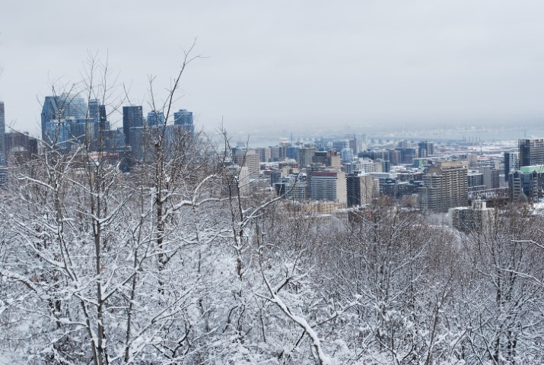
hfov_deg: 24.6
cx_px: 272
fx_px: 1249
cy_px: 182
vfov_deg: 16.6
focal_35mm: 82
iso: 160
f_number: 10
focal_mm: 55
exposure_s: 1/250
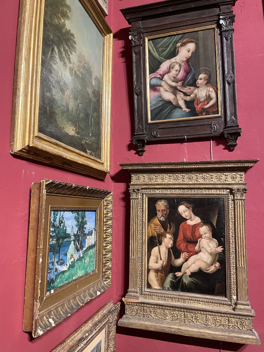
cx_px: 132
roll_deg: +0.6
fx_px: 264
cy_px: 176
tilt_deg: +7.7
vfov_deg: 67.3
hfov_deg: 53.1
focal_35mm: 26
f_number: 1.6
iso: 320
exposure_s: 1/50
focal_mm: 4.2
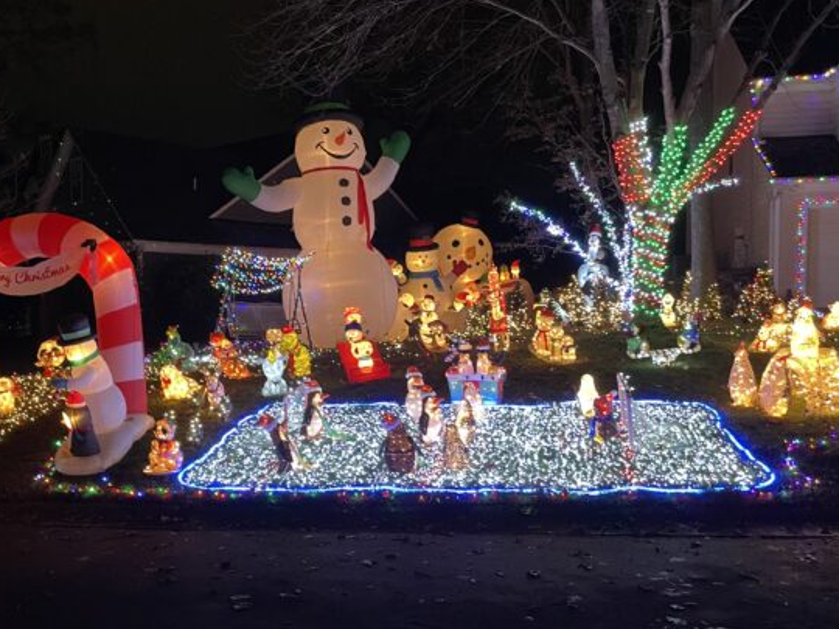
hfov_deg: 49.9
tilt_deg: -2.3
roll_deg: +0.5
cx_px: 354
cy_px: 357
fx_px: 897
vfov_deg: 38.6
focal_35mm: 37
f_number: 1.6
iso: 640
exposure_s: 1/40
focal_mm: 4.2
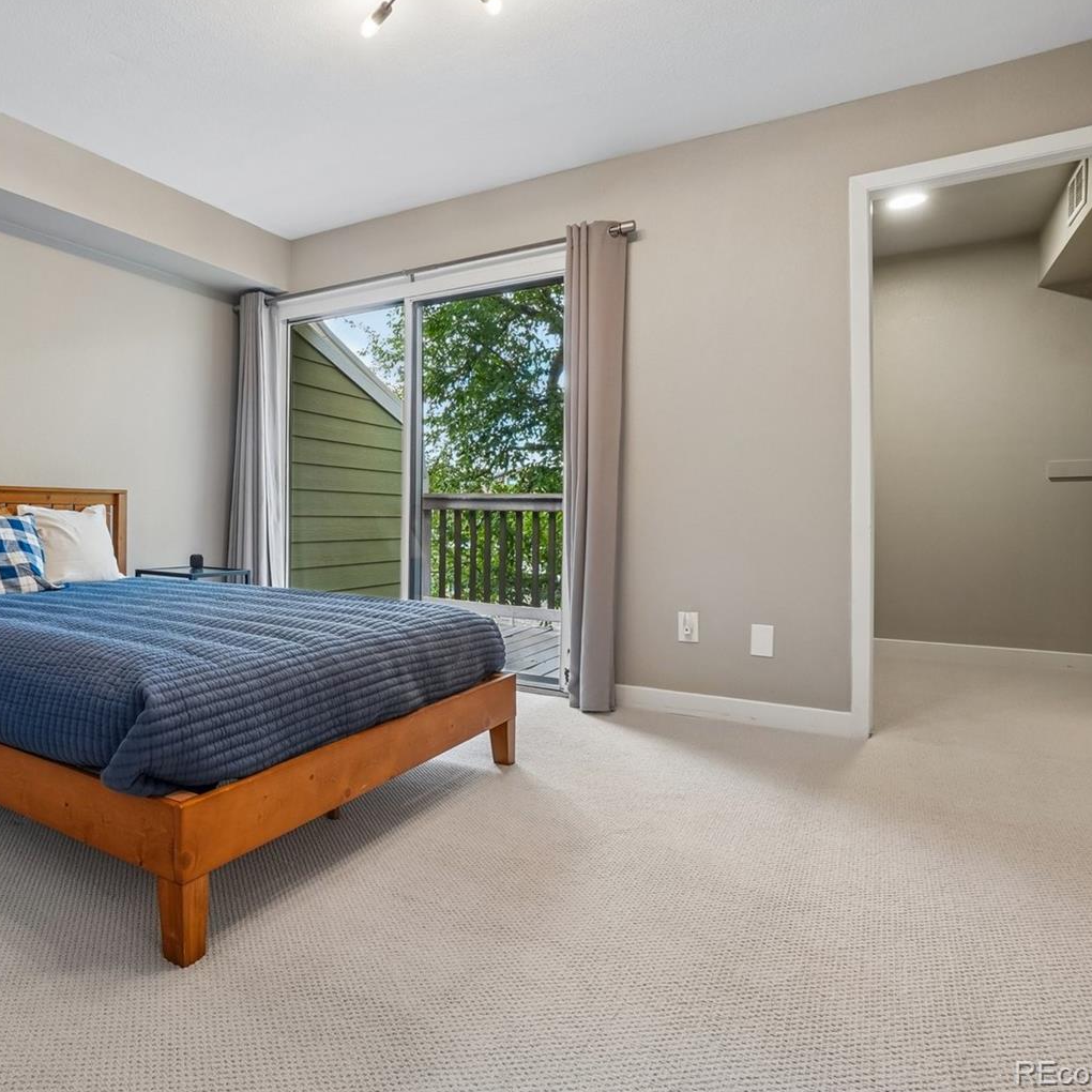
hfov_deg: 71.7
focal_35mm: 20
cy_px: 525
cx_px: 332
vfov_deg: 74.8
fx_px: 714
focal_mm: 10
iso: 320
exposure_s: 1/8
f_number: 8
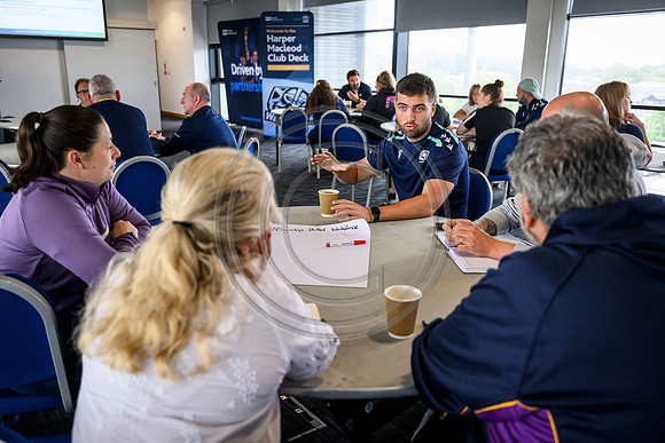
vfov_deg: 43.0
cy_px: 222
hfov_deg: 61.1
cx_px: 332
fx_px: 564
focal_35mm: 30
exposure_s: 1/400
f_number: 3.2
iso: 2000
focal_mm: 30.5
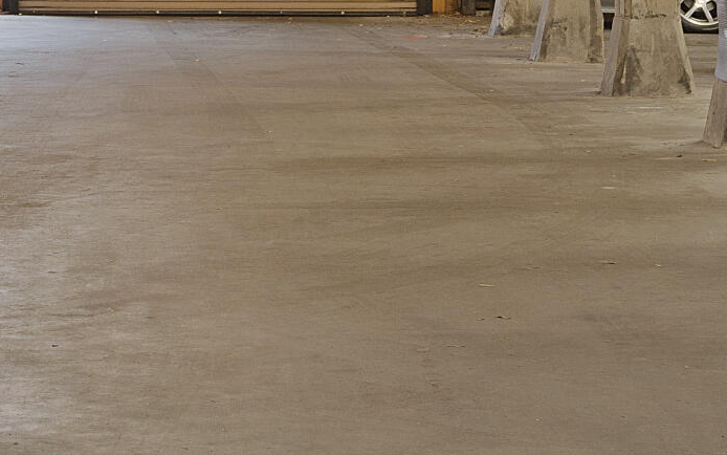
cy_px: -137
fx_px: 2794
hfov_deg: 14.8
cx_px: 228
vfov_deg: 9.1
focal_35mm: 141
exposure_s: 1/3
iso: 320
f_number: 7.1
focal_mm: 32
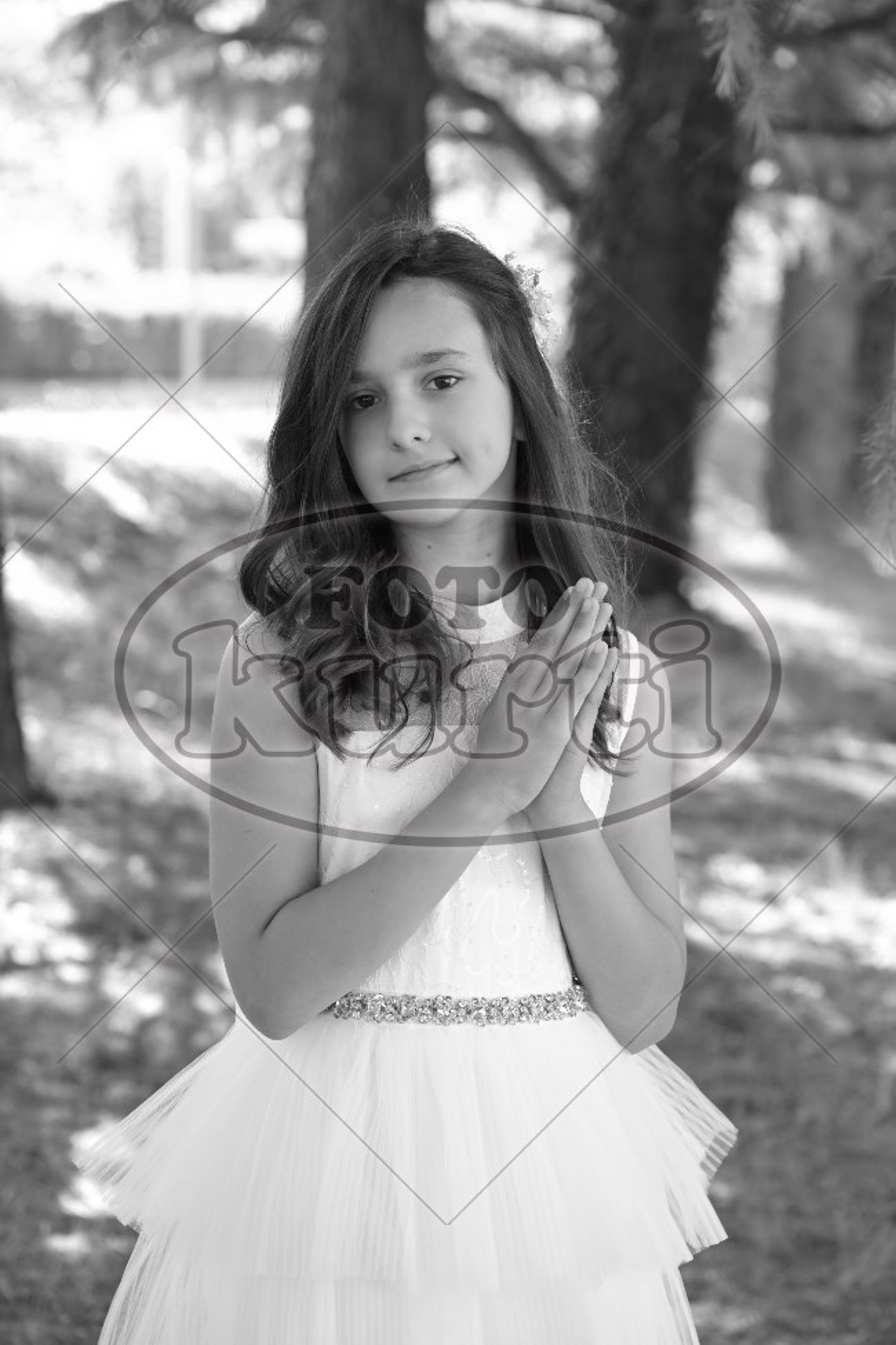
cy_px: 672
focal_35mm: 100
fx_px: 3733
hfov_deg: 13.7
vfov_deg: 20.4
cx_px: 448
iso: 640
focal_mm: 100
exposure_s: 1/160
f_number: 5.6
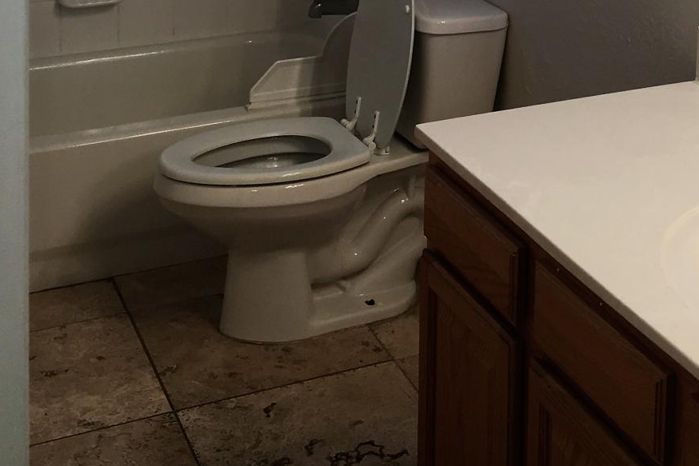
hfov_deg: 28.4
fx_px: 1340
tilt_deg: -4.4
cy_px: -261
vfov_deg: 17.5
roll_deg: +1.5
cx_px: 596
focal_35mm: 69
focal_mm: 4.15
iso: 25
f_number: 2.2
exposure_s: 1/40
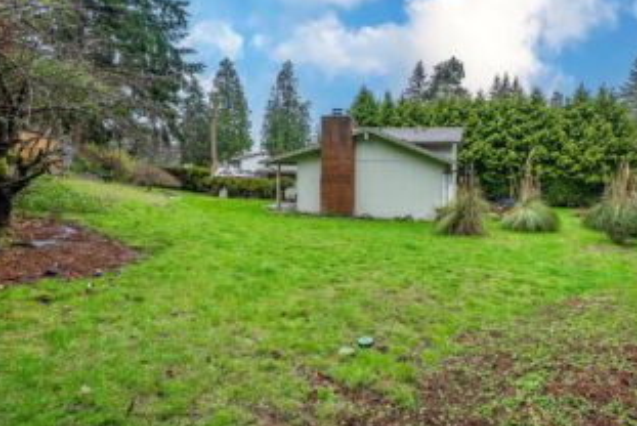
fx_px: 319
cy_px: 185
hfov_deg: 88.1
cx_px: 399
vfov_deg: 67.2
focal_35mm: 18
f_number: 7.1
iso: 160
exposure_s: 1/30
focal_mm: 14
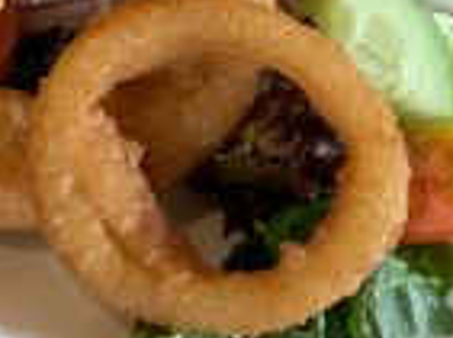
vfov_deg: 12.6
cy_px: -164
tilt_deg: -47.4
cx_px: -16
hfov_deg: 17.3
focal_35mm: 111
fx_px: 1449
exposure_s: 1/50
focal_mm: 4.25
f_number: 1.8
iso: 250
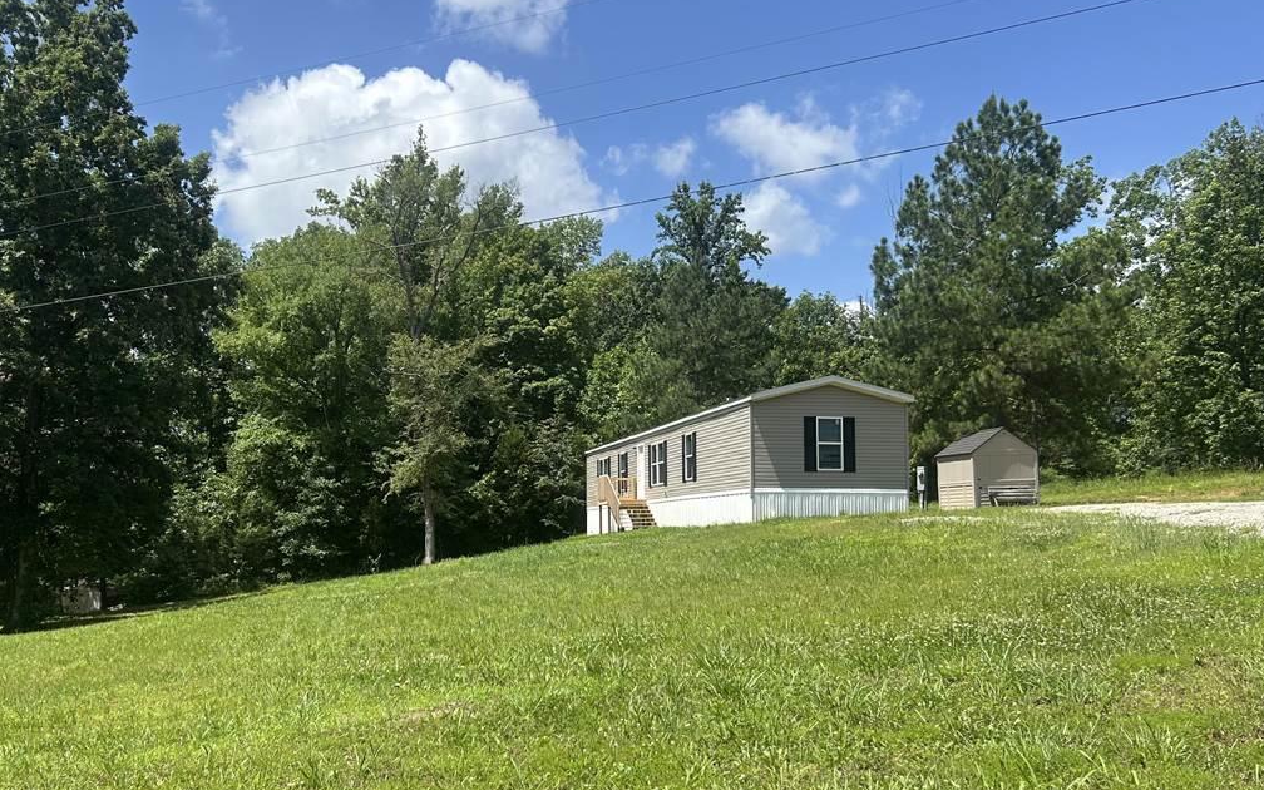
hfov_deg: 55.0
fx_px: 1206
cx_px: 519
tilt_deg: +3.4
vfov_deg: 36.2
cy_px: 466
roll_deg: +0.2
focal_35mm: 35
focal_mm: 5.7
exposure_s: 1/3165
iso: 50
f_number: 1.5
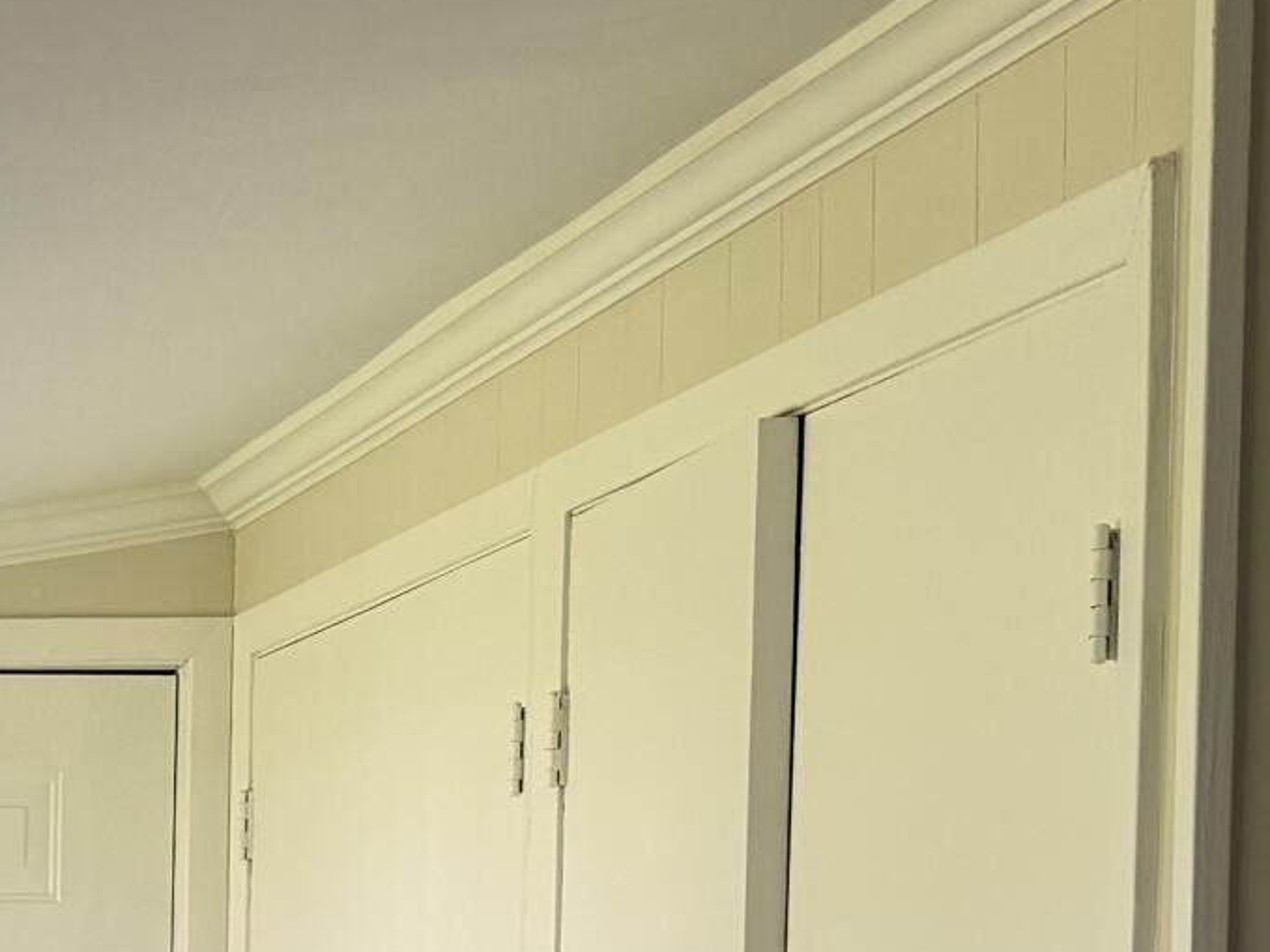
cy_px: 1313
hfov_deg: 17.3
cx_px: -413
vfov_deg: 13.4
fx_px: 3888
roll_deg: +1.0
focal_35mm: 106
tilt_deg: -2.6
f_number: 1.78
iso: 100
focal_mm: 6.76
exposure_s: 1/139
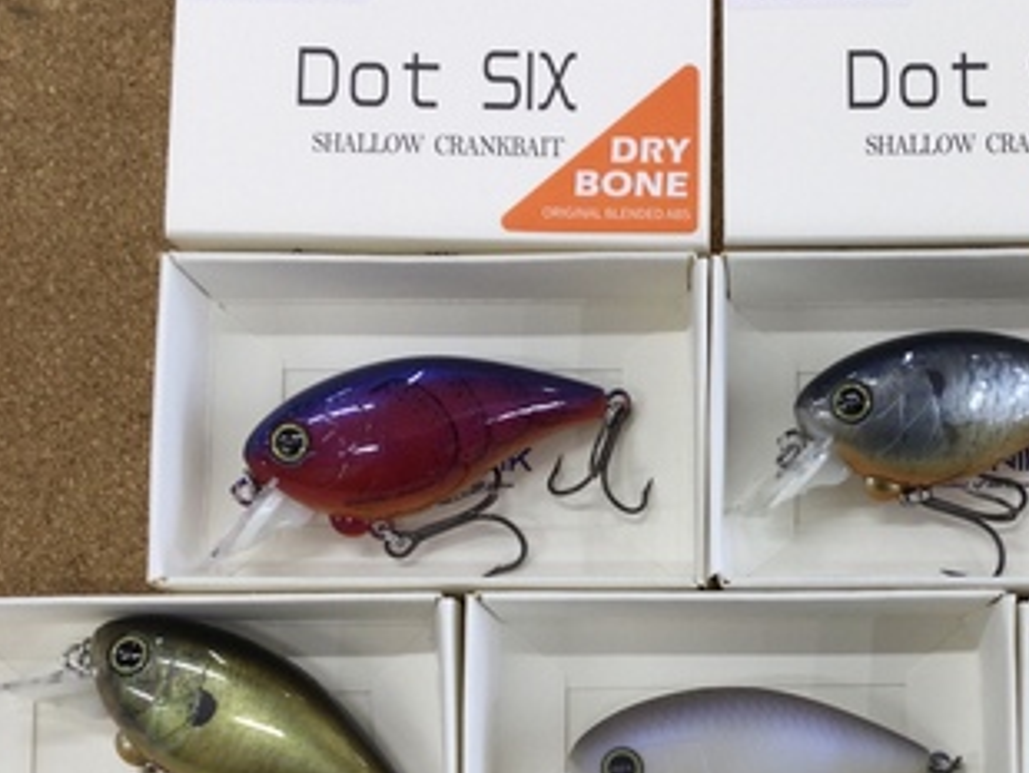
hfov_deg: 31.7
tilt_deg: -83.7
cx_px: 740
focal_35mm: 60
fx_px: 1785
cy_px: 647
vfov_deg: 24.0
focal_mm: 3.3
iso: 25
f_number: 2.4
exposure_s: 1/60
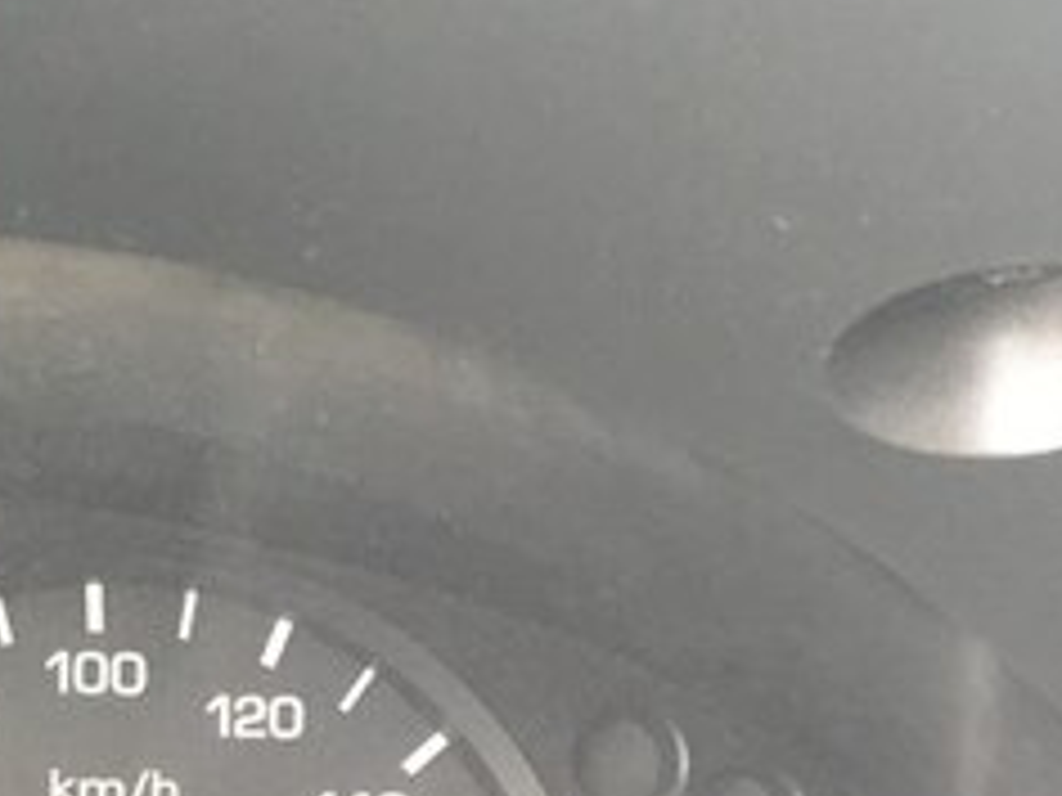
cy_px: 969
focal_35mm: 81
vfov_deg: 17.3
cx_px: -310
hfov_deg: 21.8
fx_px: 2485
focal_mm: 4.15
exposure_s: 1/33
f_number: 2.2
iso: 50
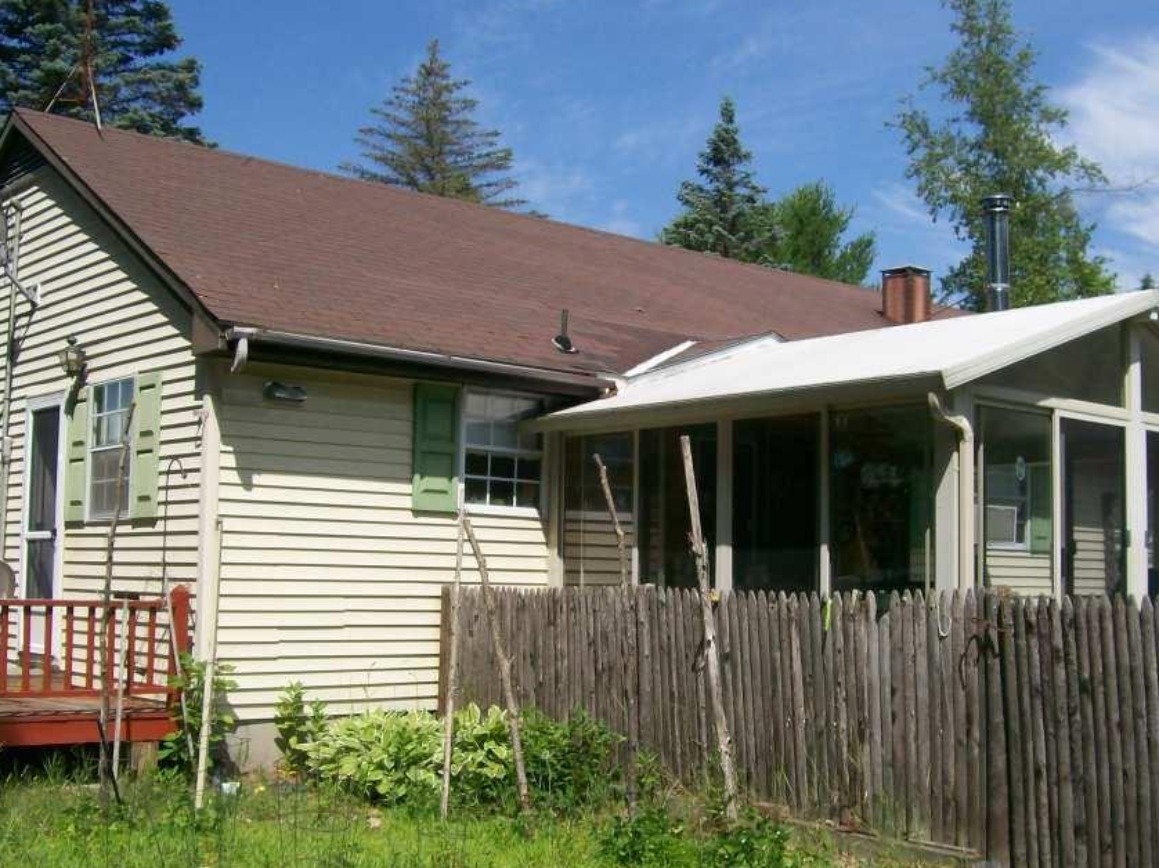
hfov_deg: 43.0
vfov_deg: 32.8
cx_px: 573
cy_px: 475
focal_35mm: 44
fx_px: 1473
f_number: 4.8
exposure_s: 1/646
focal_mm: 6
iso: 80
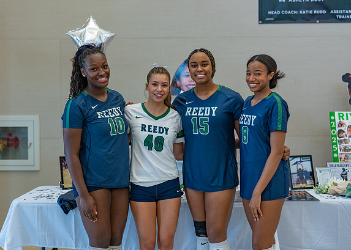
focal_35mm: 53
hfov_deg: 36.8
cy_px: 125
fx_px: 528
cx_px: 174
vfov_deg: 26.7
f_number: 1.8
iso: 400
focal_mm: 50
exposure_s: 1/320
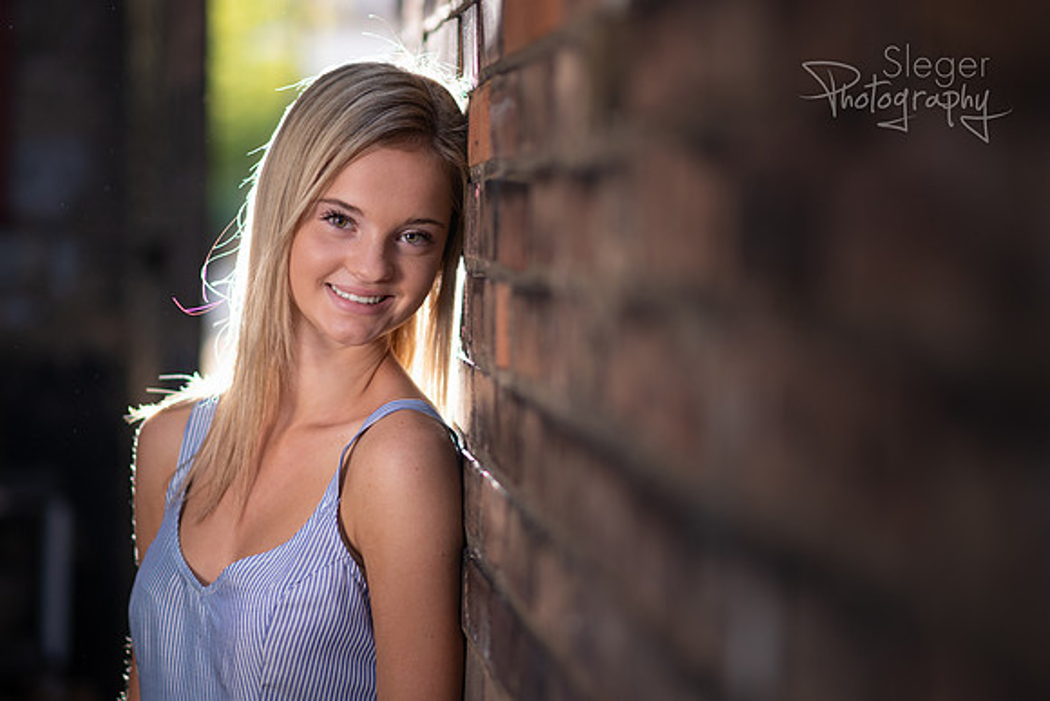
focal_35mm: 114
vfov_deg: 12.0
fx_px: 3319
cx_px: 514
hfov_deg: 18.0
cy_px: 371
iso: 100
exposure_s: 1/500
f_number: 1.8
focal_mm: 85
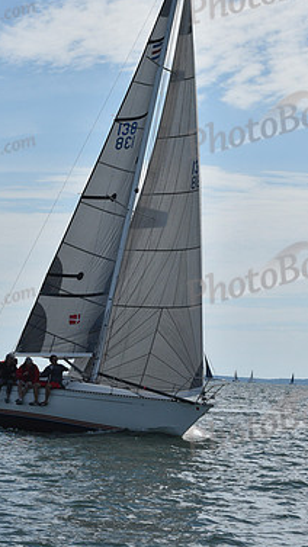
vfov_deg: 15.7
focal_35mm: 137
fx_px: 1990
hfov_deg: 8.8
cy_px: 218
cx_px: 111
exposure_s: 1/1000
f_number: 11
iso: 320
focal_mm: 85
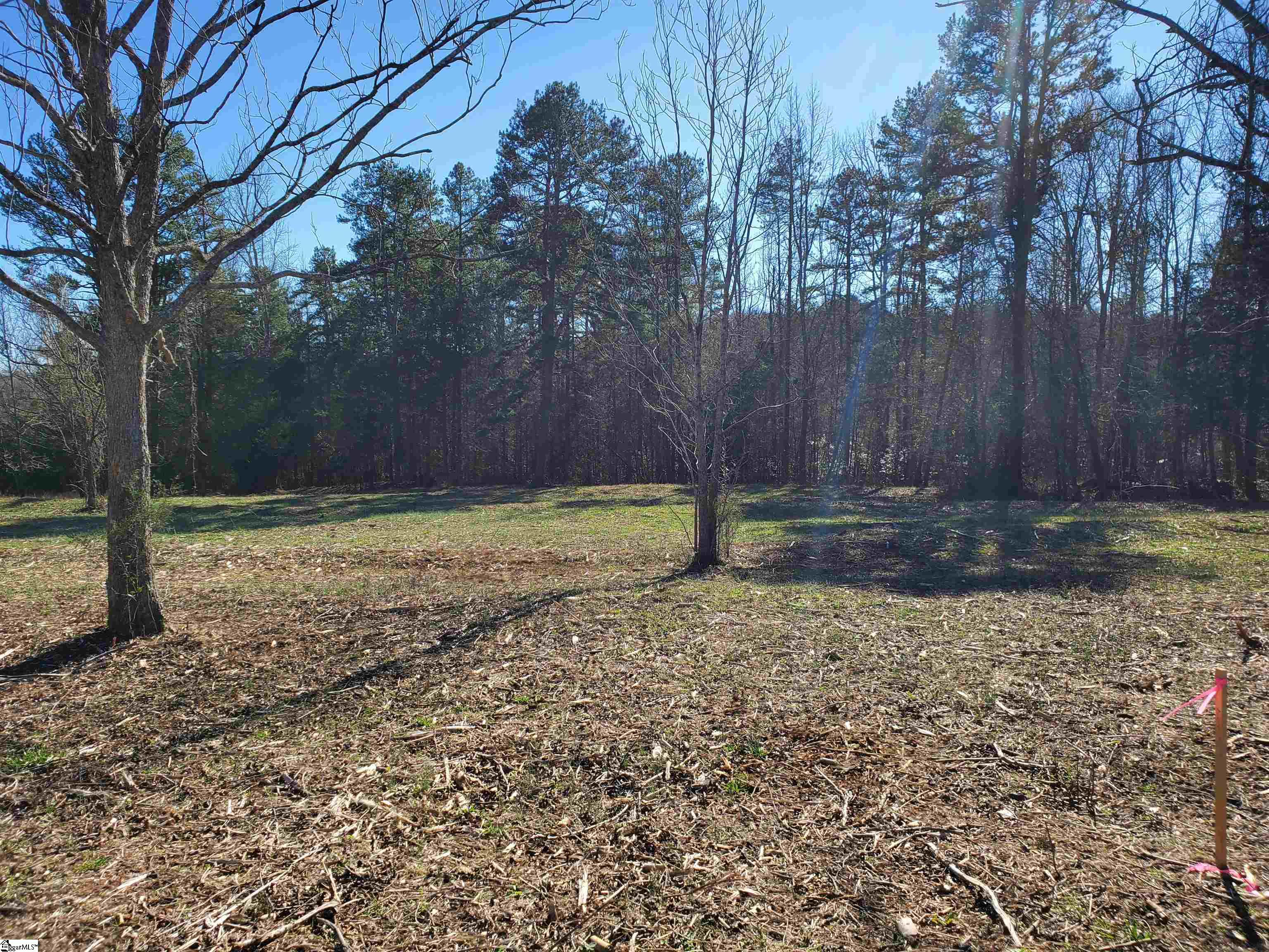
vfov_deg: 53.1
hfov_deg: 67.3
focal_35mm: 26
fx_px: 953
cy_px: 476
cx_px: 634
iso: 50
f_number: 2.4
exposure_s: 1/1392
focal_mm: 4.3
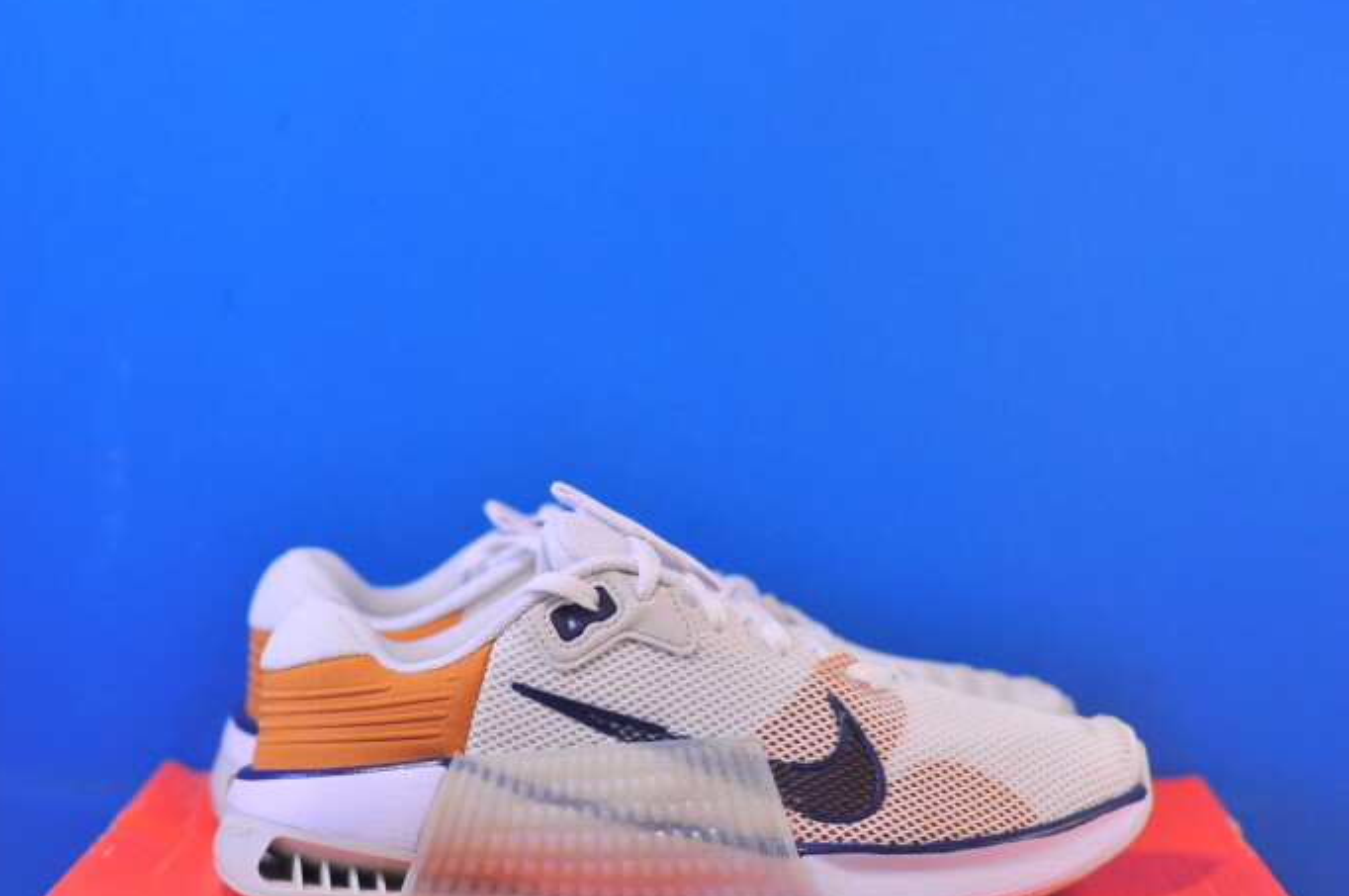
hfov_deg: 23.1
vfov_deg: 15.5
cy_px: 513
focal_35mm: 88
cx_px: 639
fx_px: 3294
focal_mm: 50
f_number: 3.2
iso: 250
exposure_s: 1/250
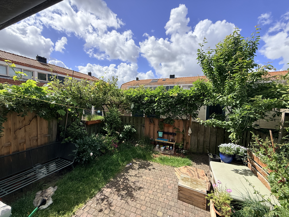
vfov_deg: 85.7
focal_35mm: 14
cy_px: 108
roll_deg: -0.3
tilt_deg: -1.9
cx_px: 144
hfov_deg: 102.1
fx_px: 117
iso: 64
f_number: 2.2
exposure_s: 1/1848
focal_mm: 2.22
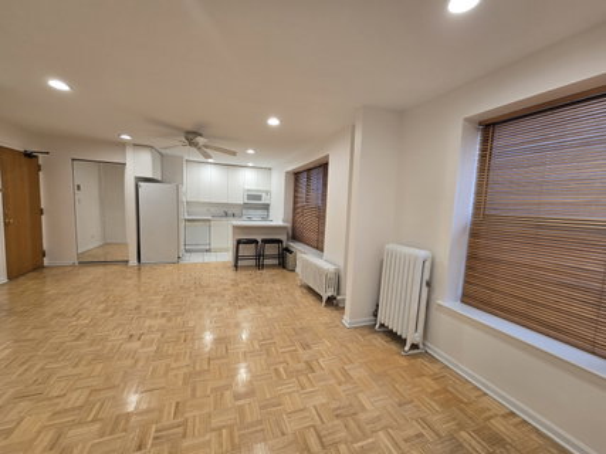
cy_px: 227
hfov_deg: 106.2
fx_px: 228
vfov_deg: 89.9
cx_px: 303
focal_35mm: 13
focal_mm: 2.2
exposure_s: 1/60
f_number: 2.2
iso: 125
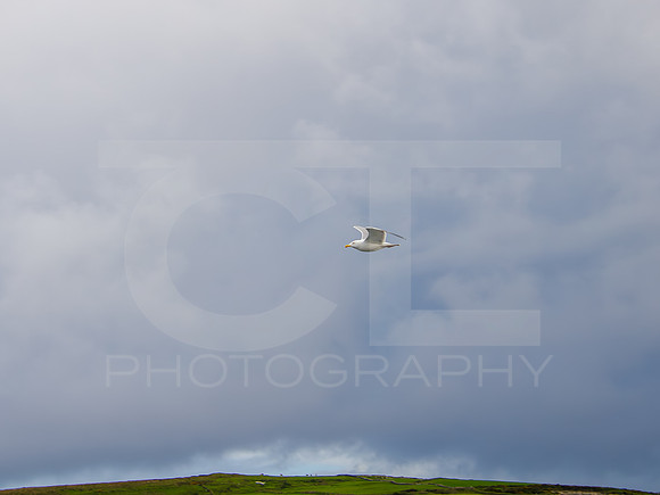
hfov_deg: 19.4
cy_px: 205
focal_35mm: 101
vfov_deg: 14.6
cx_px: 331
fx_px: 1930
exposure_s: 1/320
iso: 320
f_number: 8
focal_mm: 52
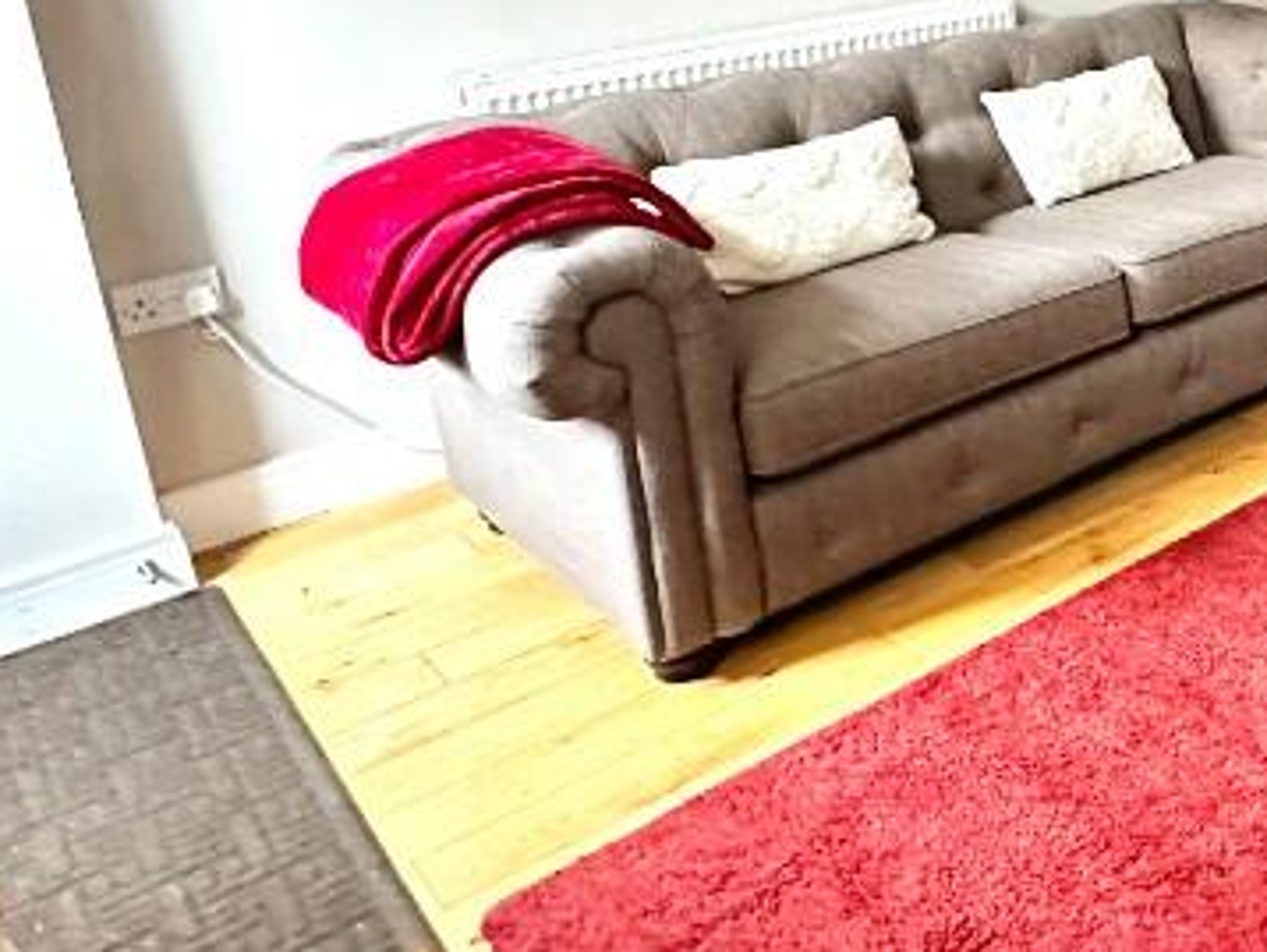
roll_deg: +1.1
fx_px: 1465
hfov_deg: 38.9
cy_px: 134
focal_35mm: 40
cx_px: 1377
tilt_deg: -13.6
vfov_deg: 34.4
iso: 1000
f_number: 2.2
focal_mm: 2.22
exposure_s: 1/60
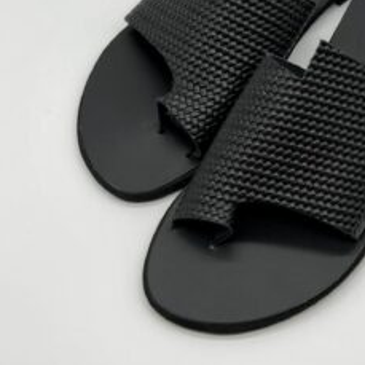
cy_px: 213
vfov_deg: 16.3
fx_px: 1276
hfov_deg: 16.2
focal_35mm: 107
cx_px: 277
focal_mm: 6
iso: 16
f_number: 2.4
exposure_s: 1/109
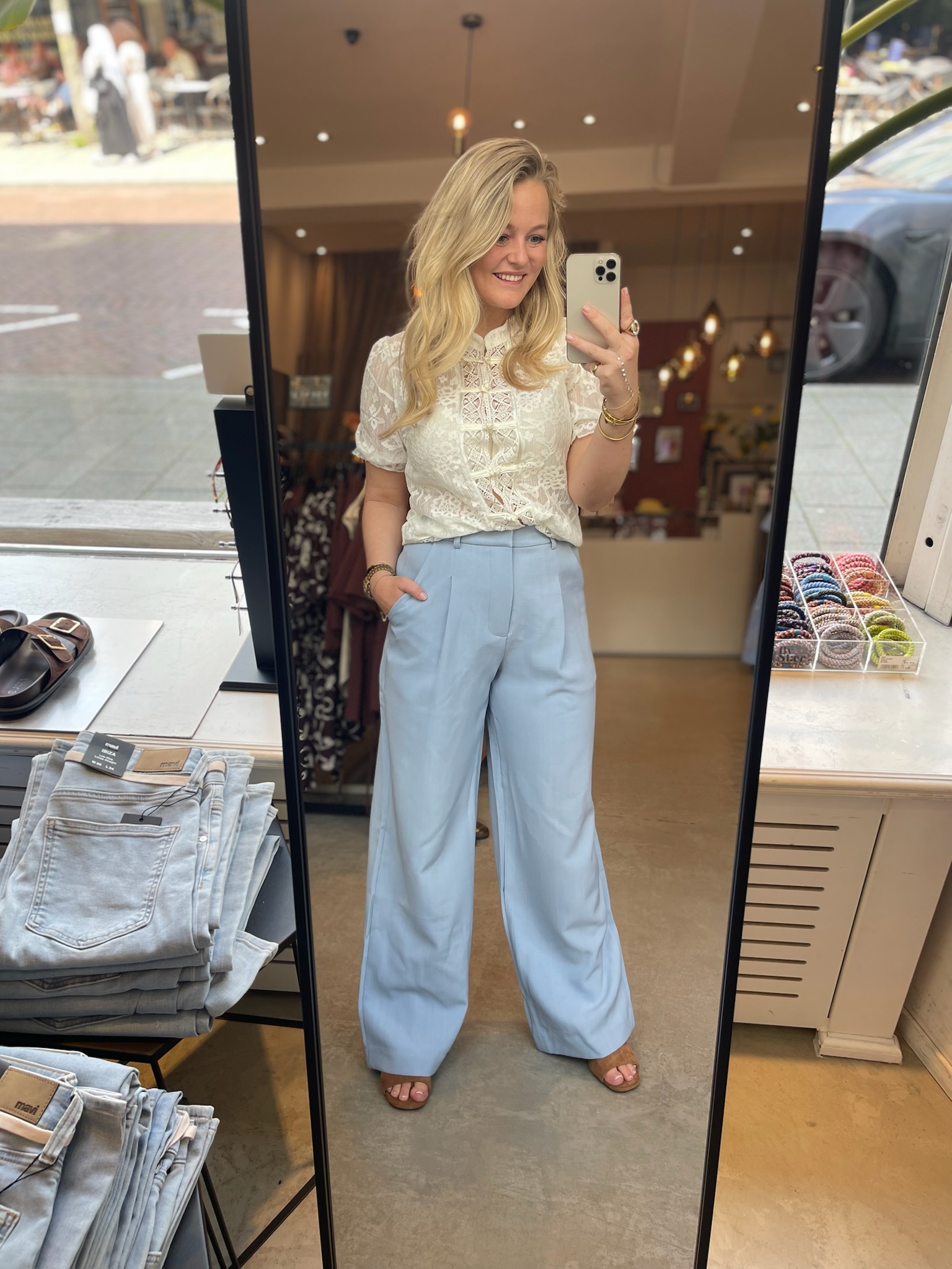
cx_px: 476
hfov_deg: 53.1
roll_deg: +1.3
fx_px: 953
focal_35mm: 26
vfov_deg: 67.3
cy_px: 634
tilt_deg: -33.8
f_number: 1.6
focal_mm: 5.1
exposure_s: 1/141
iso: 32
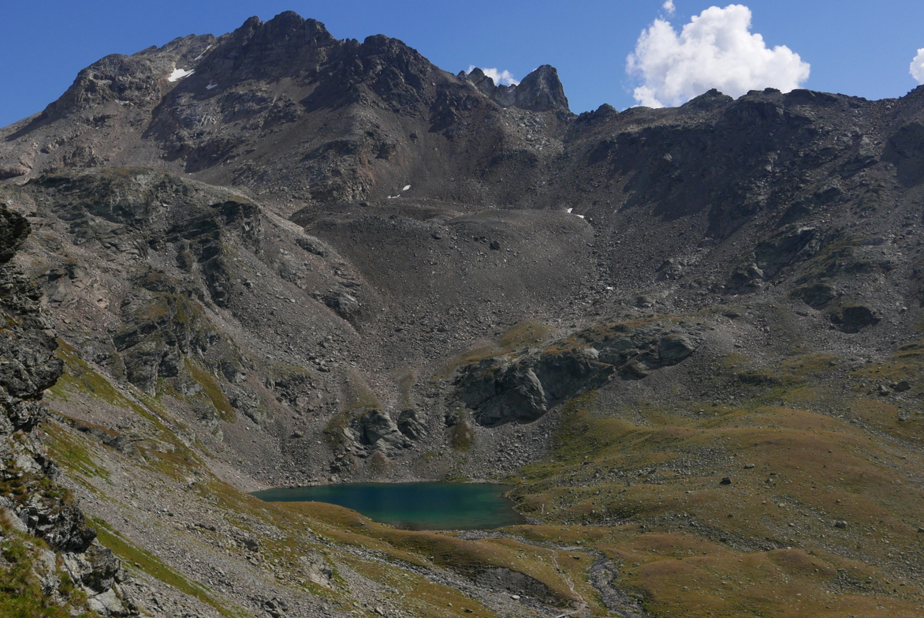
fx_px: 1233
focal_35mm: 48
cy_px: 311
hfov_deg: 41.1
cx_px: 458
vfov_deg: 28.1
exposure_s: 1/1600
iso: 200
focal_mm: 21.3
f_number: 5.6
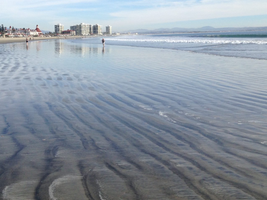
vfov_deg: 26.0
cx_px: 94
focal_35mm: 56
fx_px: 432
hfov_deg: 34.1
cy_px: 78
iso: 50
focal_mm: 4.28
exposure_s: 1/2045
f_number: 2.4
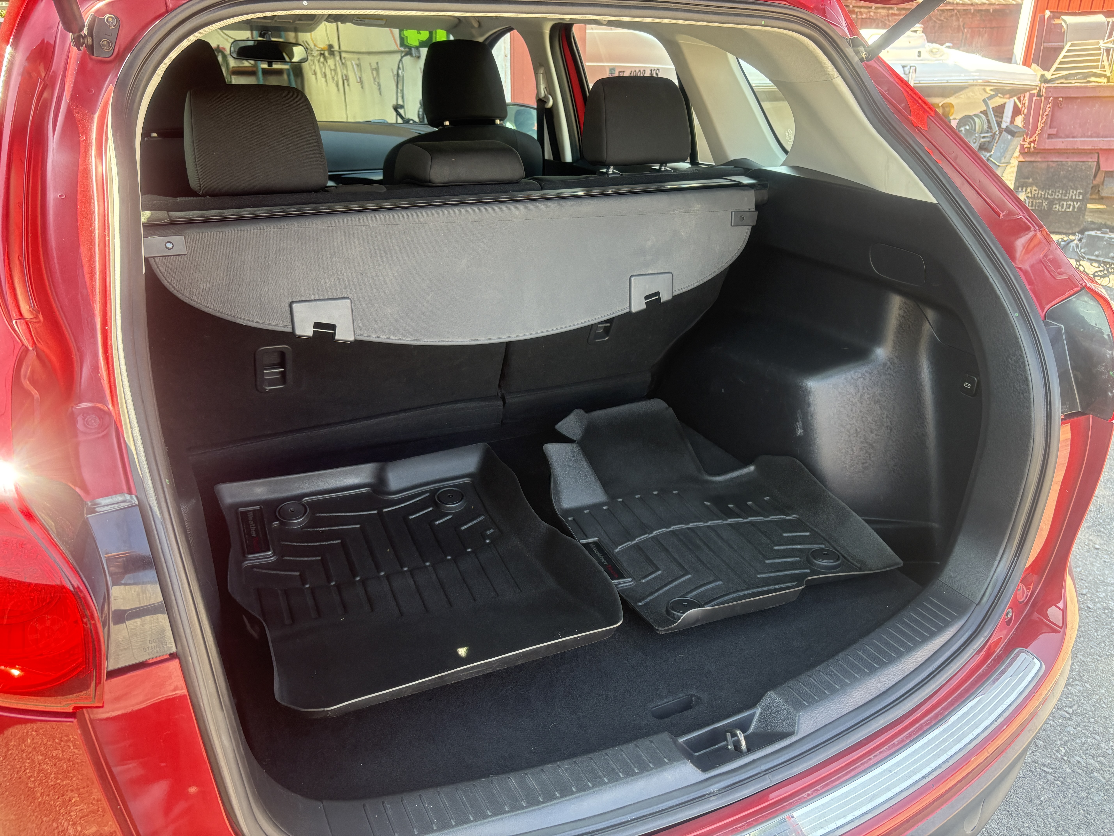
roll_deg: +0.0
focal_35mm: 26
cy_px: 418
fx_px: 837
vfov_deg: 53.1
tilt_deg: -23.2
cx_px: 557
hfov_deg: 67.3
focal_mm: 5.96
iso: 125
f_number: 1.6
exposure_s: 1/171
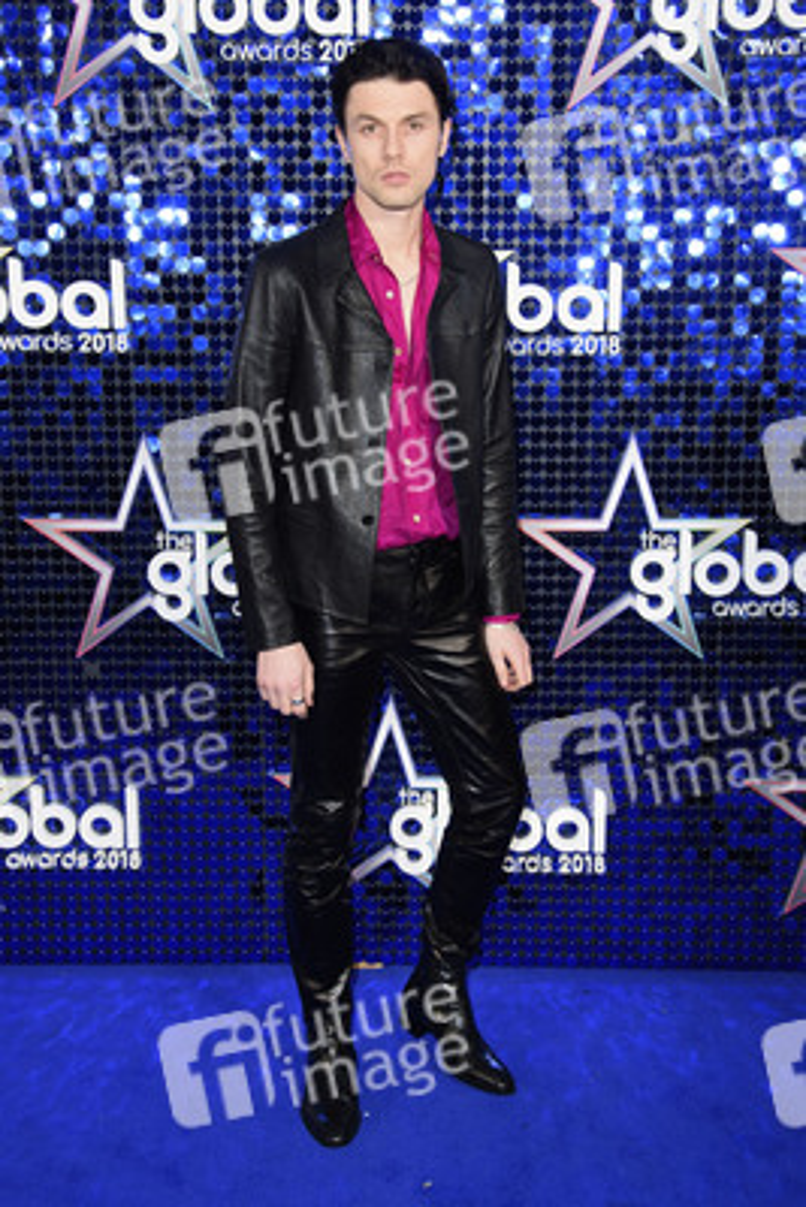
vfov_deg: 44.5
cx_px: 403
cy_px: 604
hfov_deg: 30.5
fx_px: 1476
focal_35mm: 44
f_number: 5.6
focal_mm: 44
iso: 800
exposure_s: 1/250
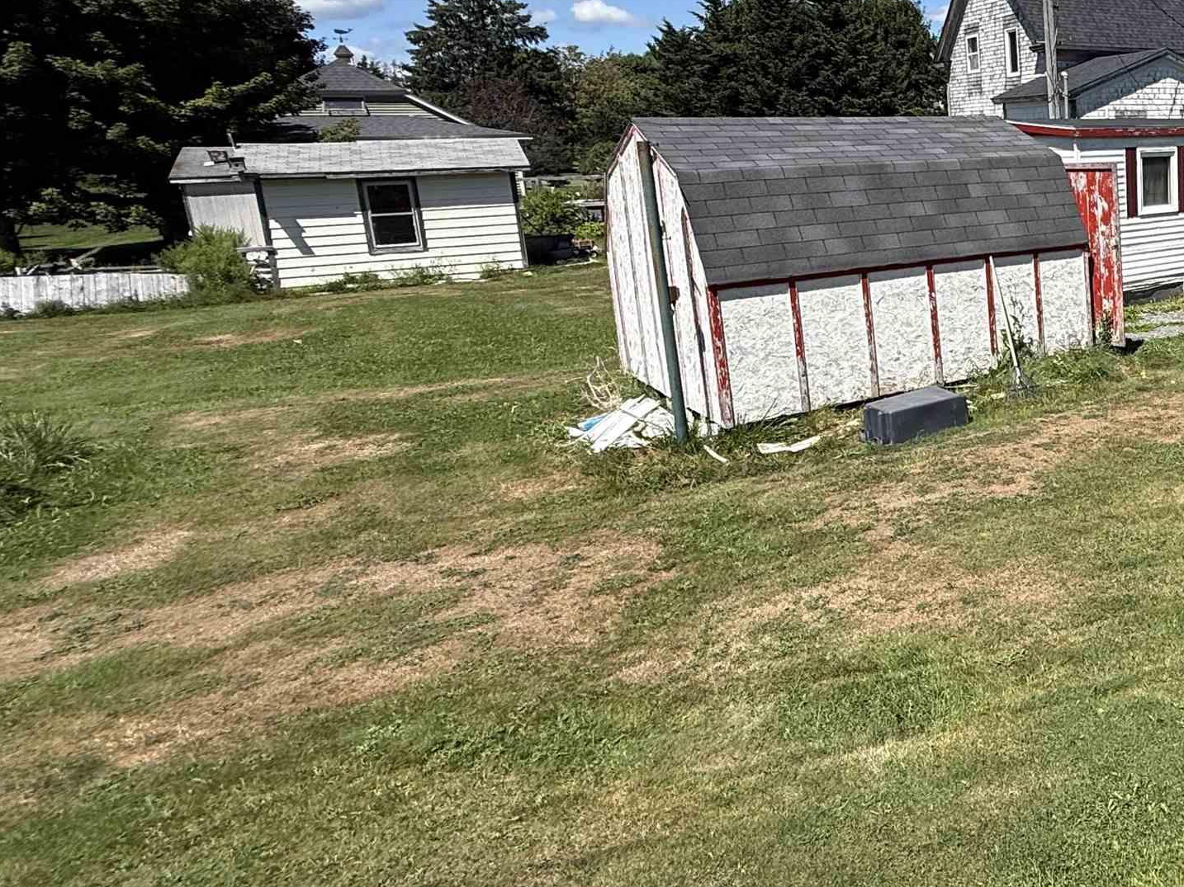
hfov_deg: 48.5
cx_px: 1201
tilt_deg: -7.8
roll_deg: -0.1
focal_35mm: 30
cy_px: 331
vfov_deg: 46.4
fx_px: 1026
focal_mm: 2.22
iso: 50
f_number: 2.2
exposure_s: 1/2237
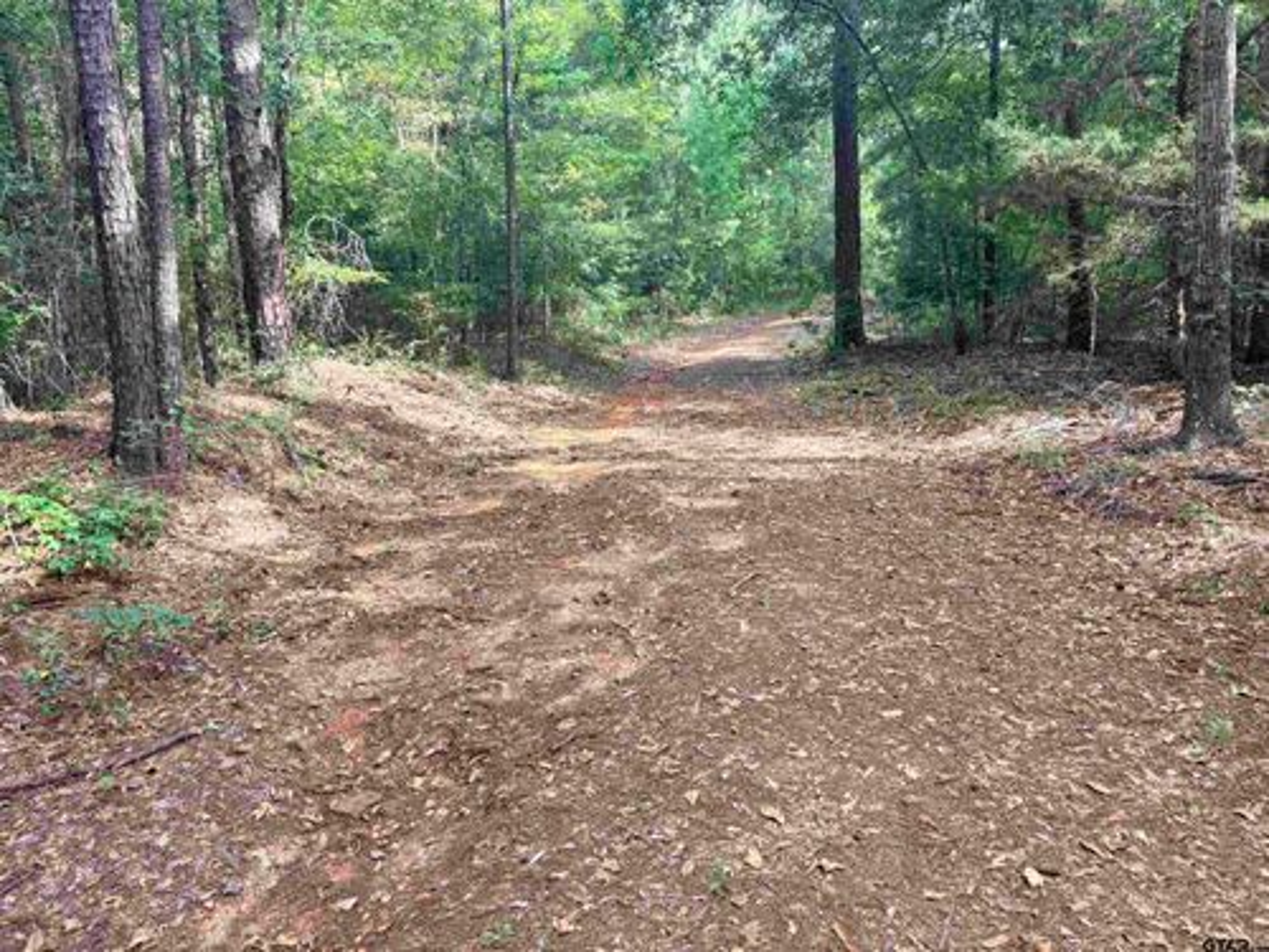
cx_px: 634
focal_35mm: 26
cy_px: 476
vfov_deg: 53.1
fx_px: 953
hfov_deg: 67.3
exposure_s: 1/122
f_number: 1.6
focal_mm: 5.96
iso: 40
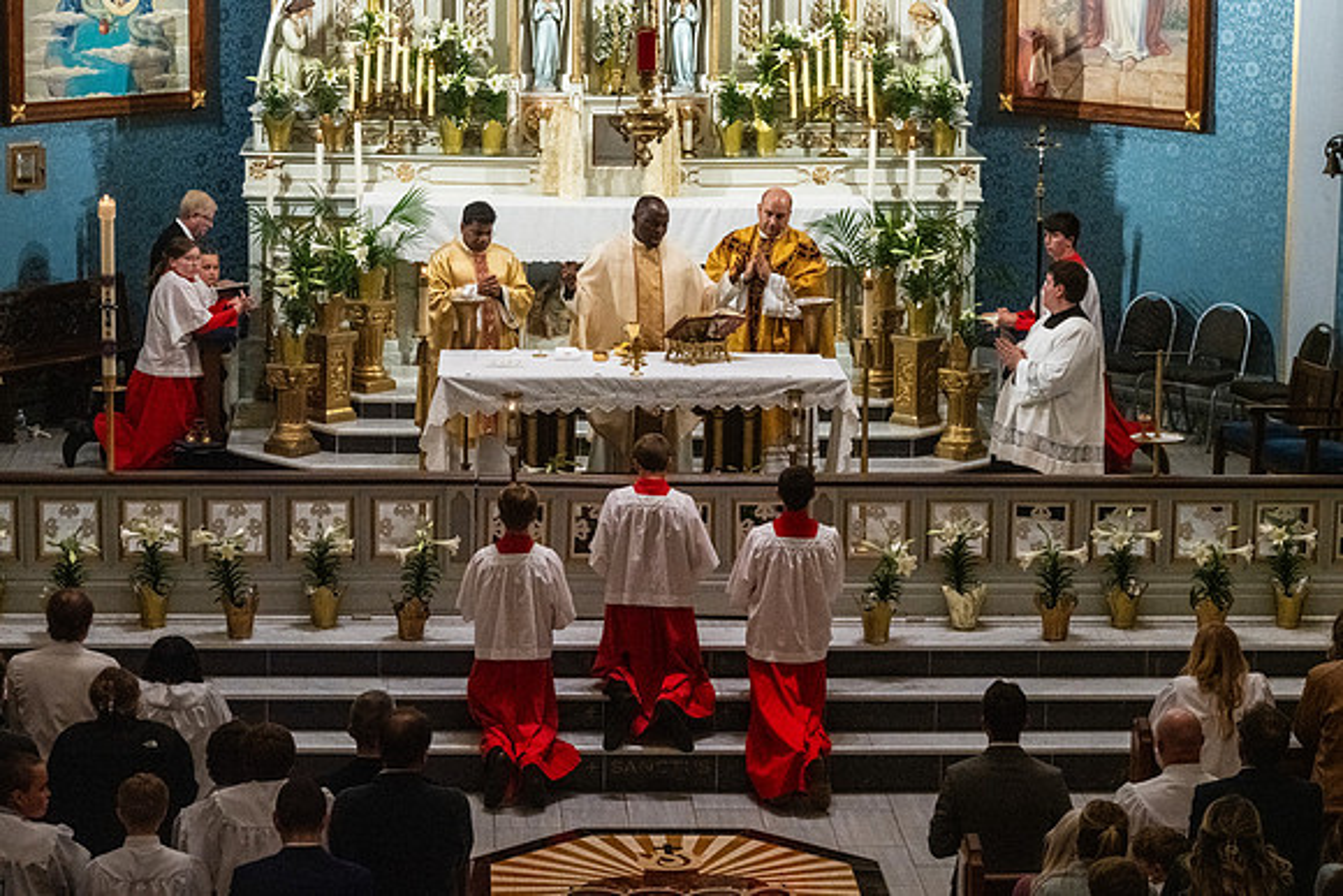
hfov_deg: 19.5
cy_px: 448
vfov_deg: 13.1
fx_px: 3909
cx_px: 672
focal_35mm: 105
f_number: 16
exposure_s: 1/60
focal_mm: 100
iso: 5000
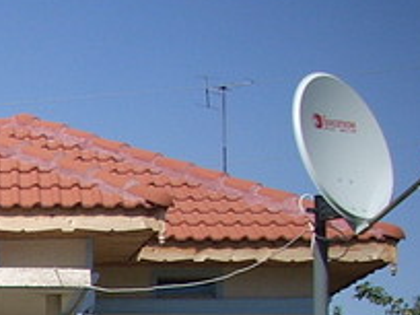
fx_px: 1759
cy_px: 539
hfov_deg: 12.4
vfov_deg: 9.8
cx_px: -342
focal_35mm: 145
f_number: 5.6
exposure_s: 1/297
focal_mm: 6.2
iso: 64
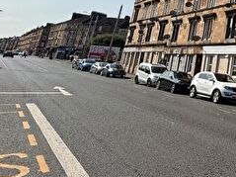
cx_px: 298
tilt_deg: +16.3
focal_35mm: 41
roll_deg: -3.5
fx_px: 279
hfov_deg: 34.3
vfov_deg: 32.0
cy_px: -5
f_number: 2.2
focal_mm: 2.22
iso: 50
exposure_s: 1/2410
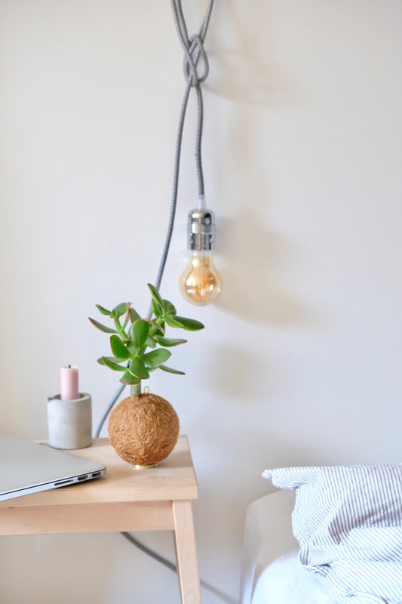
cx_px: 201
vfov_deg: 26.7
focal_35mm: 76
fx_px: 1273
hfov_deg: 17.9
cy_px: 302
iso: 3200
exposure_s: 1/160
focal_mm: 50.5
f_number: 4
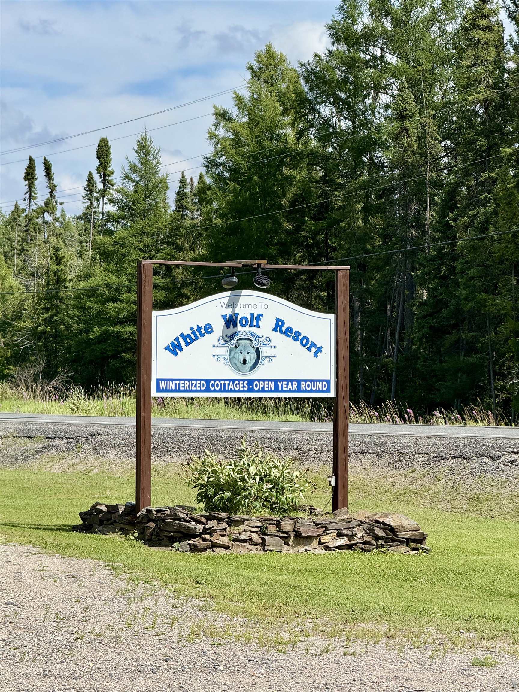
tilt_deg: +1.3
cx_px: 260
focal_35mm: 120
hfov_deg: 12.3
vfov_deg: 16.4
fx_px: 2399
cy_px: 346
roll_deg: -1.5
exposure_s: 1/2083
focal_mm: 15.66
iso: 64
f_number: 2.8
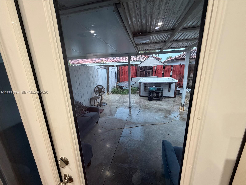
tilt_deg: -14.2
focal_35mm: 14
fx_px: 99
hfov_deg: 102.1
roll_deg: +2.3
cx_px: 123
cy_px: 92
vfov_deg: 85.7
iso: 320
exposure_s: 1/60
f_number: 2.2
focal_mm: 2.22
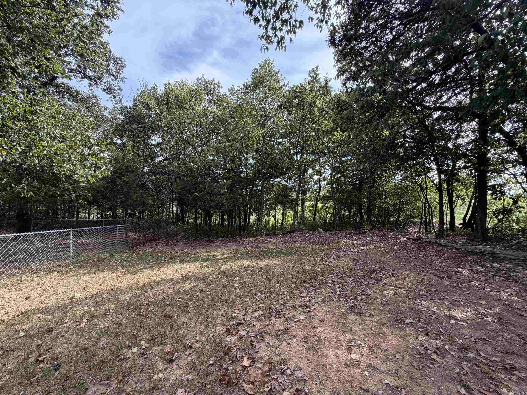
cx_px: 264
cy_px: 198
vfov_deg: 85.7
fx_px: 213
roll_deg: -3.4
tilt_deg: -2.7
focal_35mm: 14
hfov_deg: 102.1
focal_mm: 2.22
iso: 40
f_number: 2.2
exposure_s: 1/240
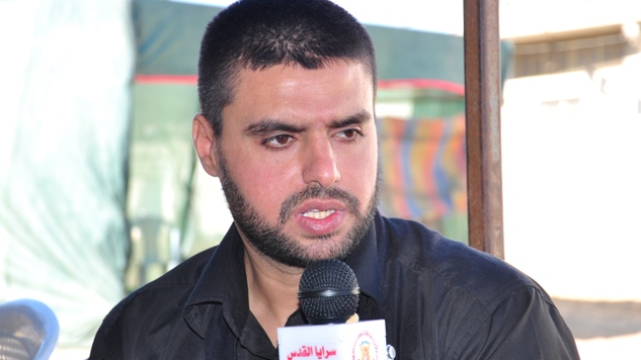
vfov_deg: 13.2
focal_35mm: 92
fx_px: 1564
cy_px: 195
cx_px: 323
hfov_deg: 23.2
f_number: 5
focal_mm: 58
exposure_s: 1/60
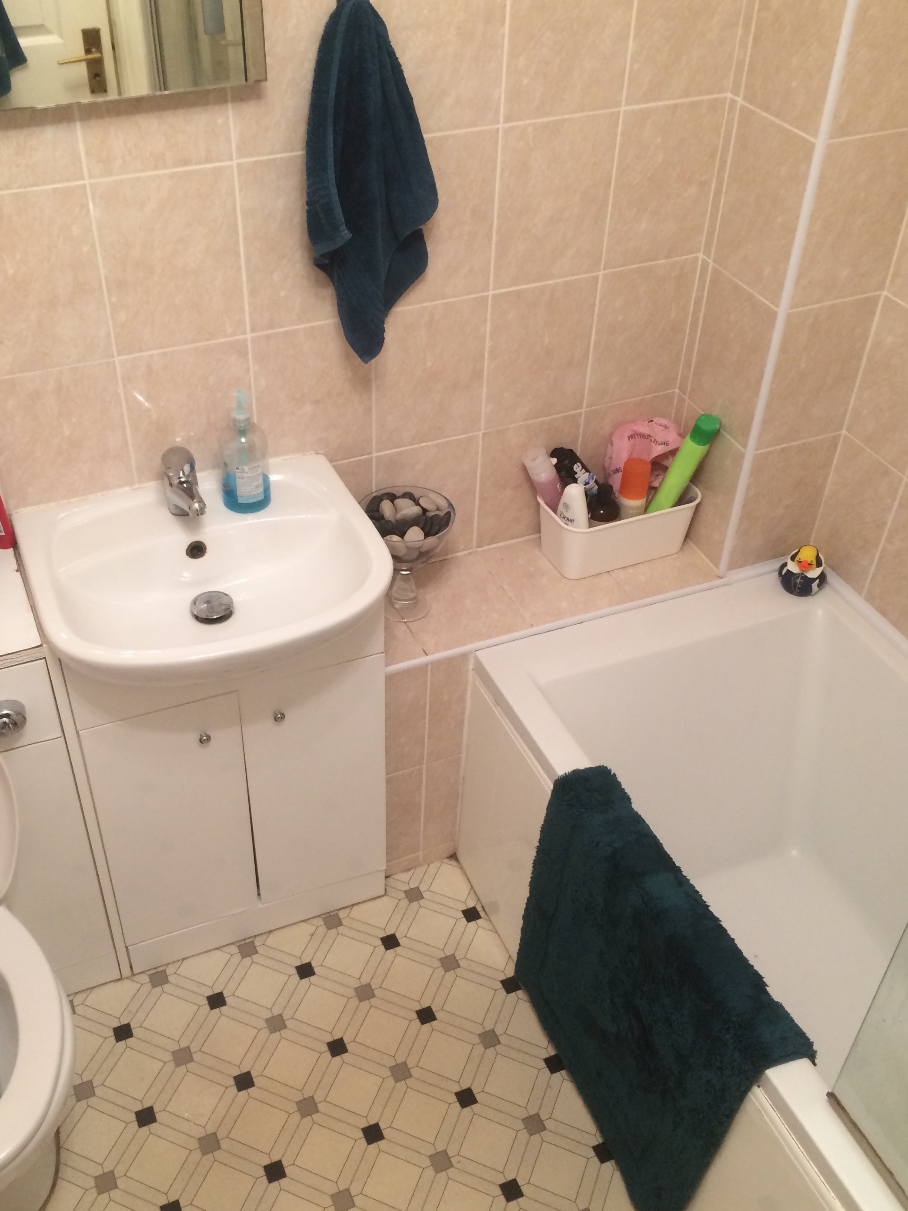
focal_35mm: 34
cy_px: 669
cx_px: 388
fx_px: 1189
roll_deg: +0.0
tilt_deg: -42.2
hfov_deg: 41.7
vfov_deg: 53.9
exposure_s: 1/33
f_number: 2.2
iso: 64
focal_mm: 4.15
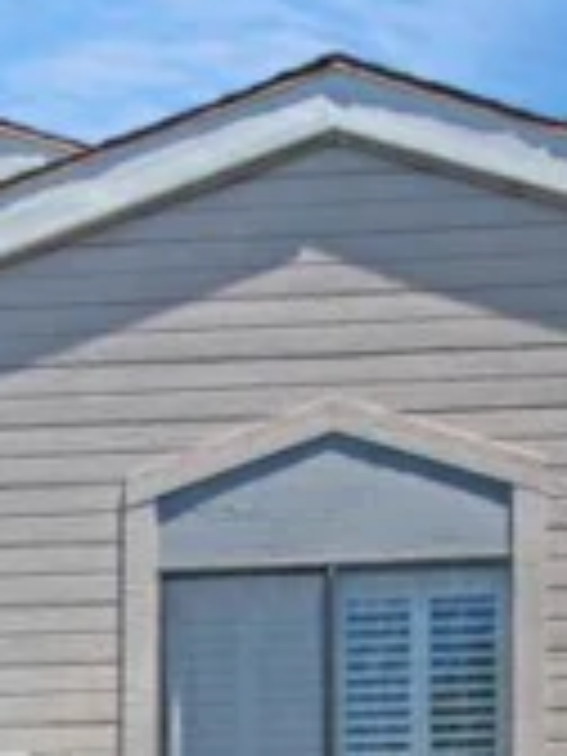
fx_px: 2315
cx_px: -162
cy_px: 1138
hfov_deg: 13.5
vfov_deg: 16.8
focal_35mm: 106
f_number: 11
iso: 400
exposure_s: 1/500
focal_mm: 22
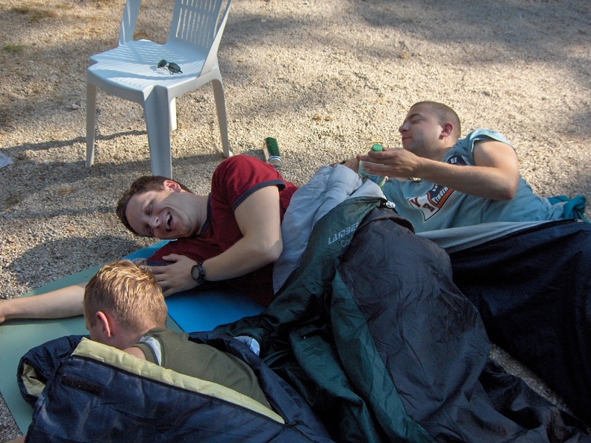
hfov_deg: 47.9
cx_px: 296
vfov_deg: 36.8
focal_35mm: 39
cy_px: 222
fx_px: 666
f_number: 2.8
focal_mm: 8
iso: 100
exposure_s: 1/526
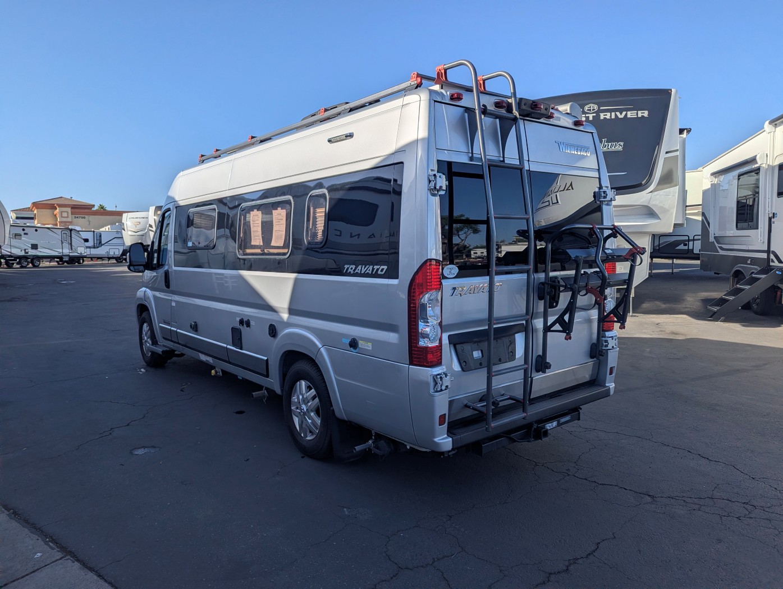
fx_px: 544
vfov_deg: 56.9
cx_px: 392
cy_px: 294
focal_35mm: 24
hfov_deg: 71.5
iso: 48
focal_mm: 6.81
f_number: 1.85
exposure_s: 1/4348
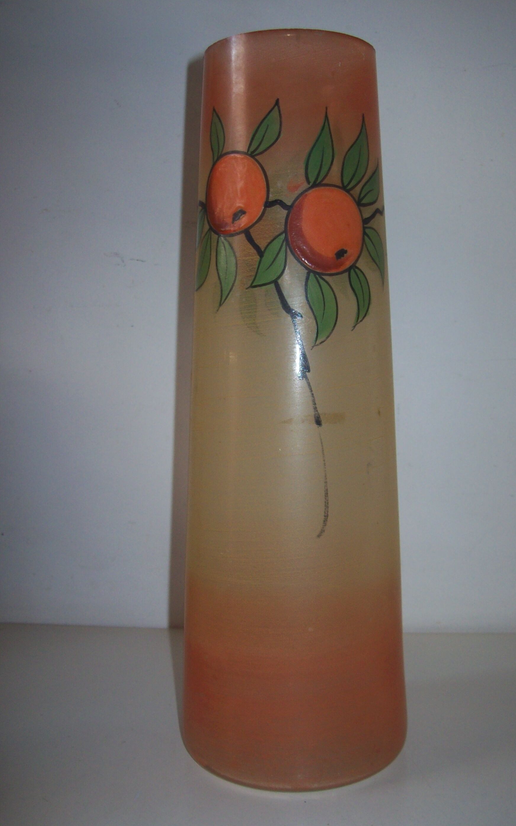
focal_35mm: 39
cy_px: 414
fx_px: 878
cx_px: 287
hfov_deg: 32.7
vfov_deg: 50.4
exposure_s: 1/64
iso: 80
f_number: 2.7
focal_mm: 6
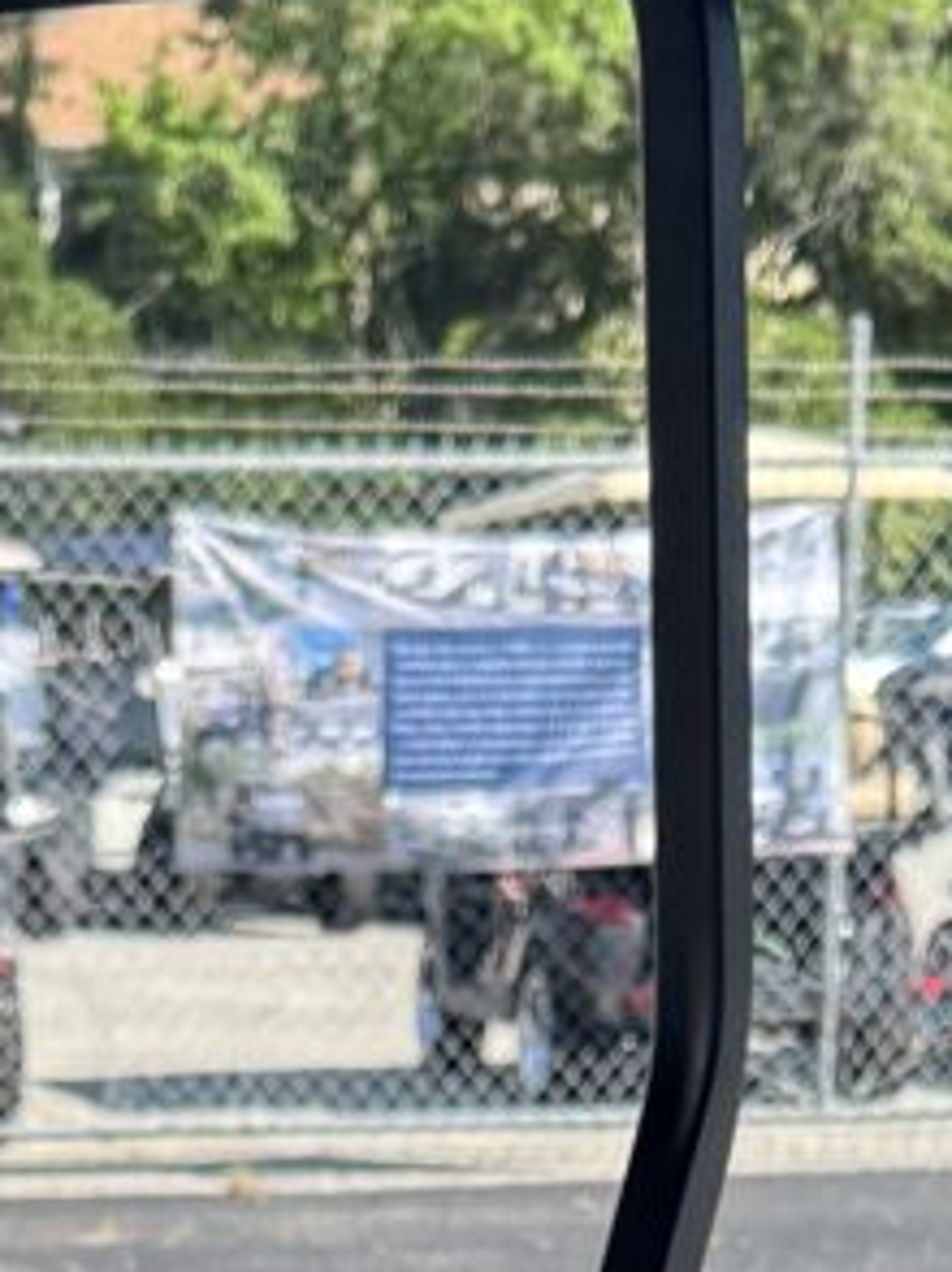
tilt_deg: -20.4
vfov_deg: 11.2
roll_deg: +0.2
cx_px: 95
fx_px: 5765
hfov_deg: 9.4
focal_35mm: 157
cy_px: 2708
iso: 80
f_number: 1.78
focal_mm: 6.76
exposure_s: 1/1172
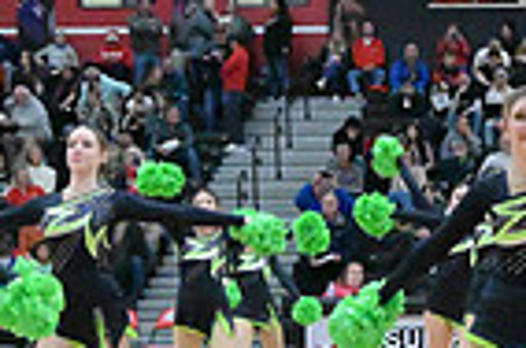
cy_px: 289
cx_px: 663
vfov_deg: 10.7
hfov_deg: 15.5
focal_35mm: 127
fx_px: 1851
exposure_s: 1/8000
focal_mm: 31
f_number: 2.8
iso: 51200
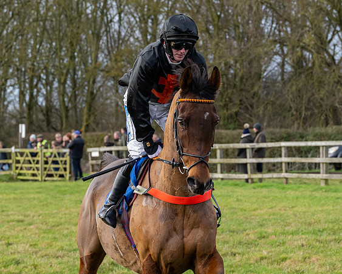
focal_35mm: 185
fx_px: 1874
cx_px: 215
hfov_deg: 10.4
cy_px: 130
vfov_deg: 8.3
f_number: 5
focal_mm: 81
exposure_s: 1/800
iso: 800
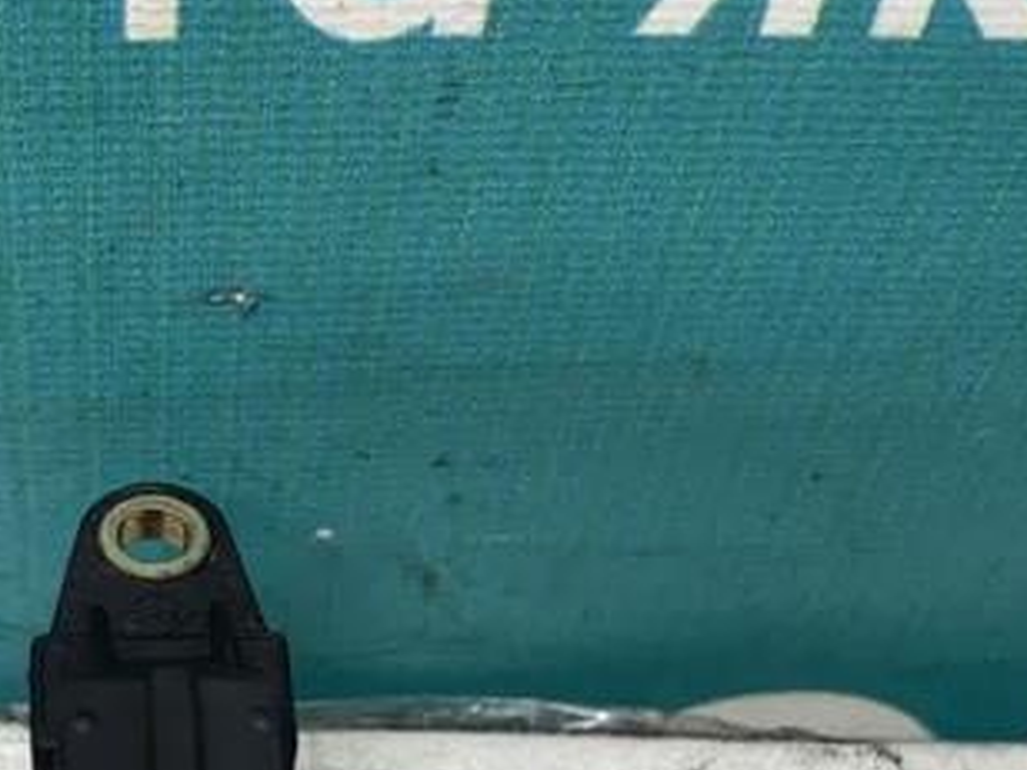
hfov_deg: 34.1
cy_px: 610
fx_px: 1602
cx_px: 157
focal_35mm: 54
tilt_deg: -49.6
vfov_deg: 26.6
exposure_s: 1/50
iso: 64
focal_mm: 4.2
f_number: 1.6
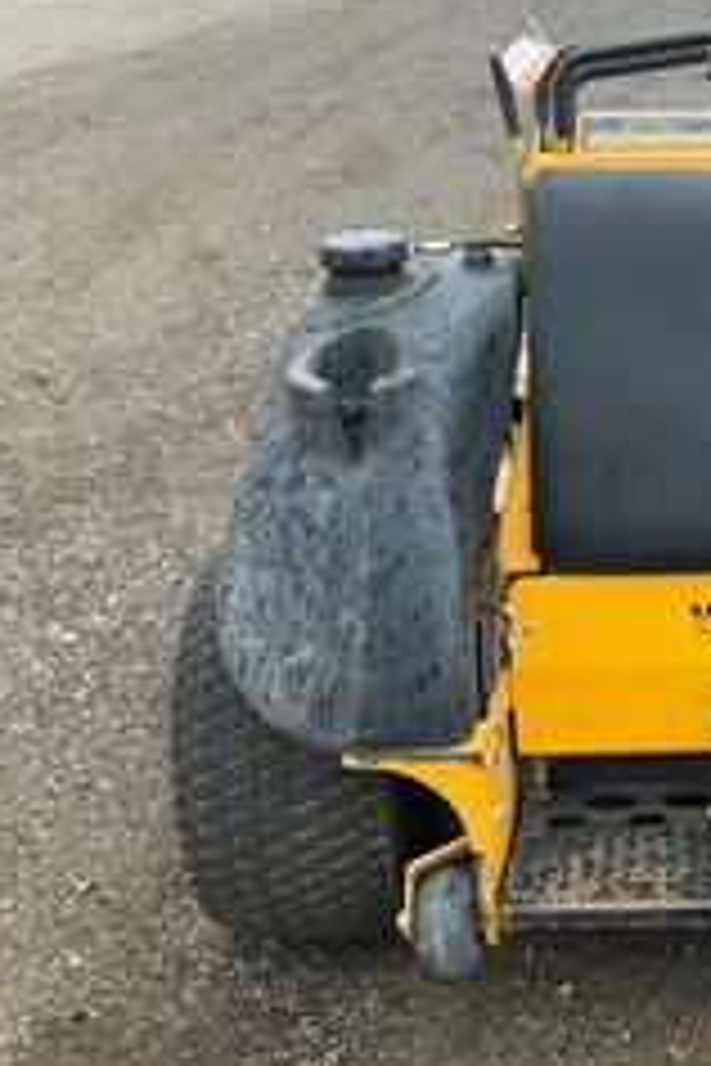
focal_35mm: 51
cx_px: 702
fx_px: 1511
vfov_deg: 38.9
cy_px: 504
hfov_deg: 25.3
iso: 64
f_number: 1.8
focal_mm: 3
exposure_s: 1/75
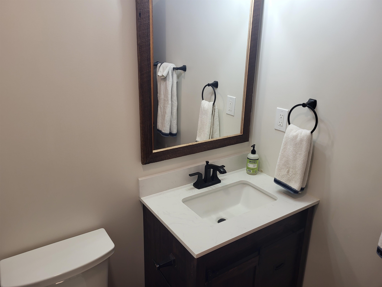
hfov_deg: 67.3
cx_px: 191
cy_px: 144
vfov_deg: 53.1
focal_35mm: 26
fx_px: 287
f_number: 1.8
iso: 100
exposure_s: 1/120
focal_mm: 5.4
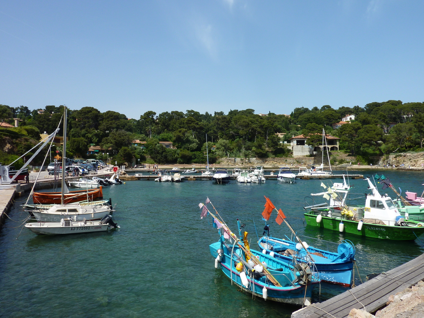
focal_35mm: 25
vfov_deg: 54.9
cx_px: 212
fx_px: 306
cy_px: 159
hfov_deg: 69.4
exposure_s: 1/400
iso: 80
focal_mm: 4.1
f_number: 5
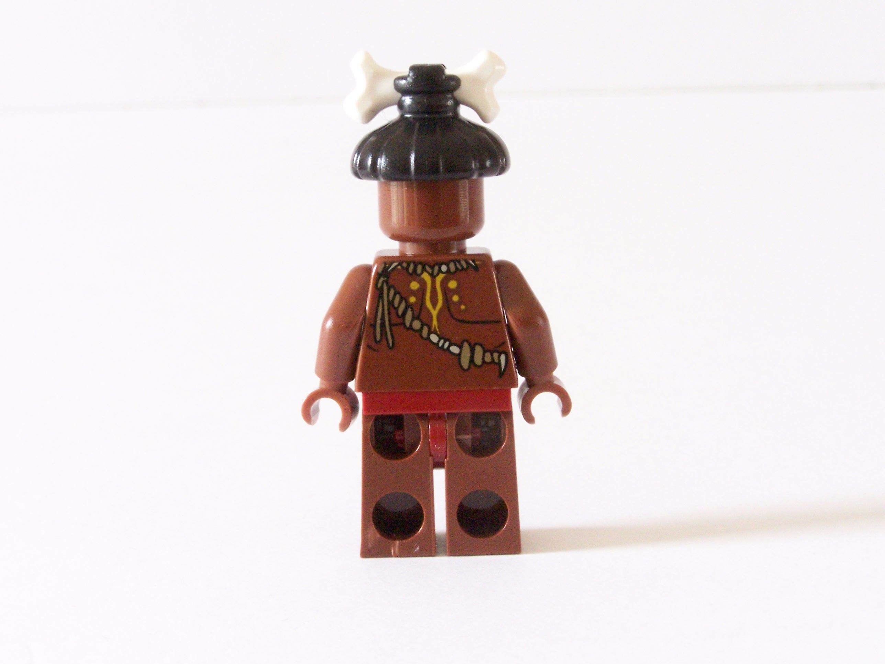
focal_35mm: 82
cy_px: 332
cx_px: 442
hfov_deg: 23.8
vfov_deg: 18.0
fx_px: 2096
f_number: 8
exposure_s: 1/4
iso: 400
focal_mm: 13.7
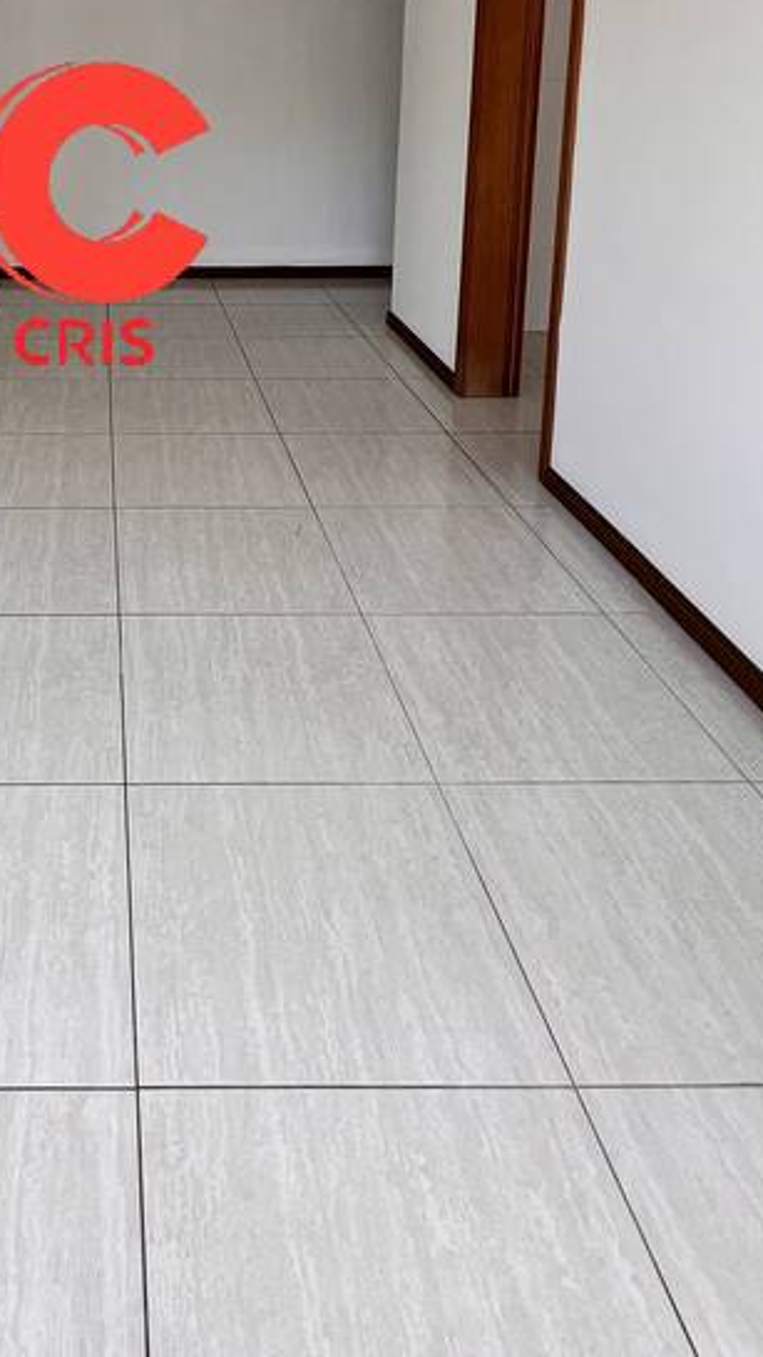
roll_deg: +0.2
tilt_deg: -9.9
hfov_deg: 39.0
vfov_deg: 60.6
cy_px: 214
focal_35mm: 28
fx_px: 1007
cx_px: 97
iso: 50
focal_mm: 1.57
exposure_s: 1/99
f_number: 1.8
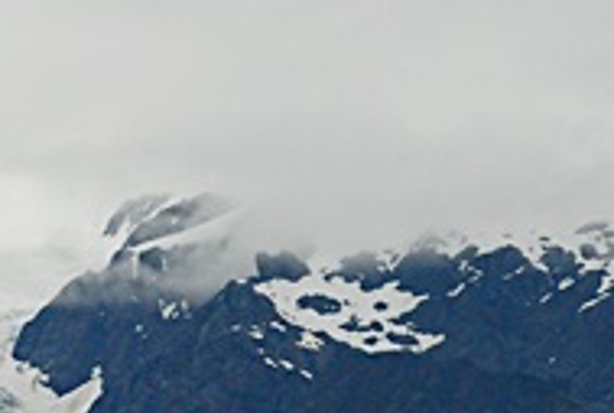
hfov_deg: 4.6
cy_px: 315
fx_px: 7591
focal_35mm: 444
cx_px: 240
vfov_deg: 3.1
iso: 400
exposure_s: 1/400
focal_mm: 70
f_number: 5.6
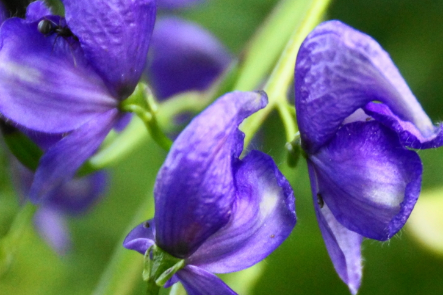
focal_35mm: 372
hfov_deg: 5.5
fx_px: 4574
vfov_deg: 3.7
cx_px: 226
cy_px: 145
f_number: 6.3
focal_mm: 180
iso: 1600
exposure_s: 1/125
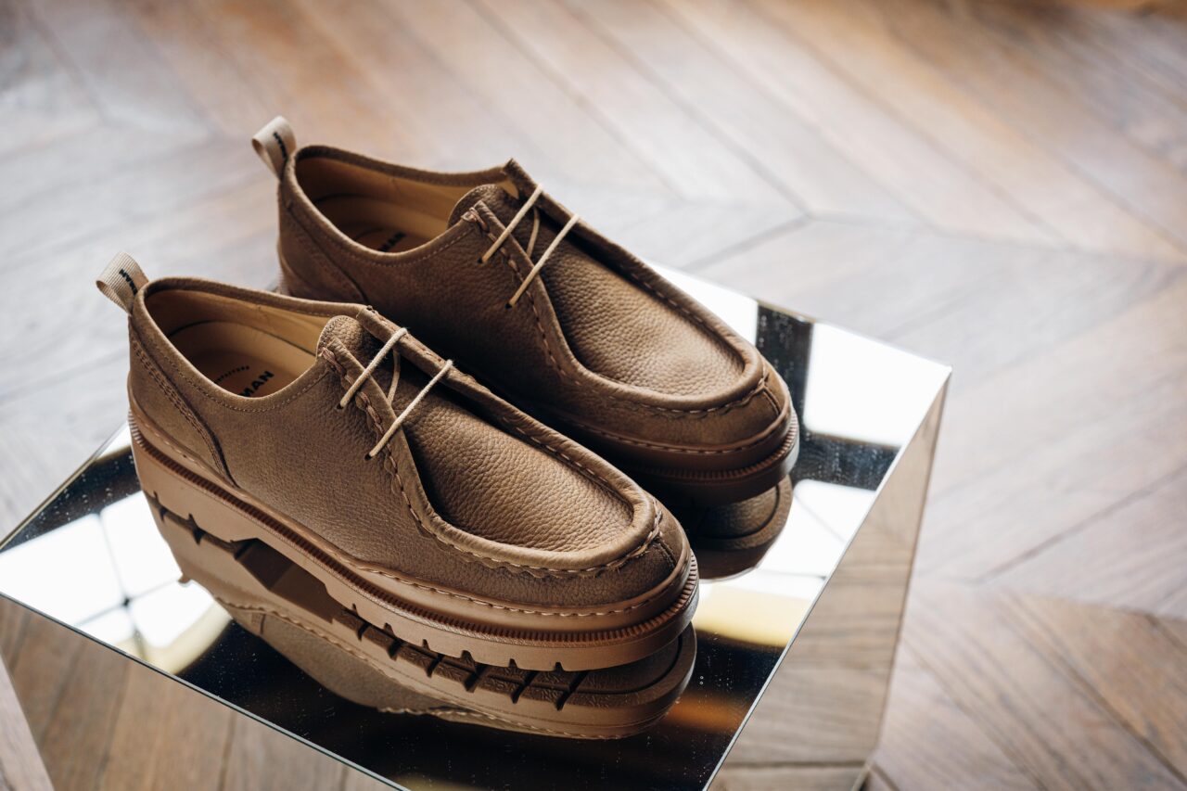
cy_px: 396
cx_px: 594
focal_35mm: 50
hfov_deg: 39.6
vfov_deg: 27.0
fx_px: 1648
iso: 500
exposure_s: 1/100
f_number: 4.5
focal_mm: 50
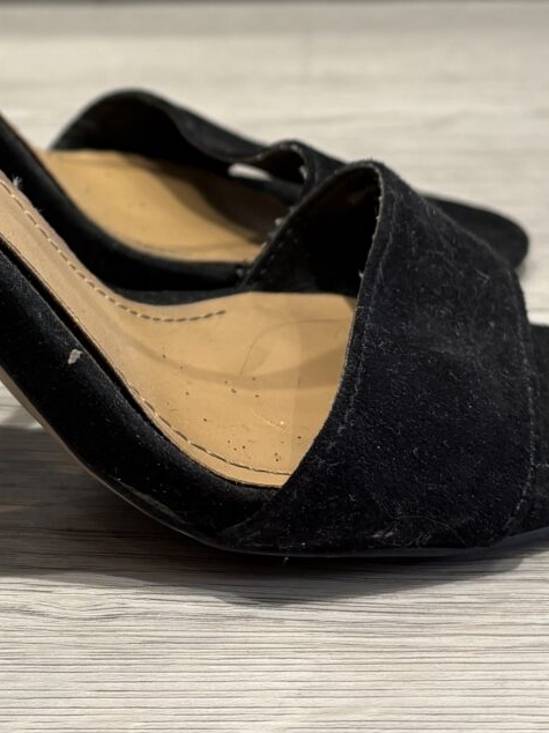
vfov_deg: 22.9
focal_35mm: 84
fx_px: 1777
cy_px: 112
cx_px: 22
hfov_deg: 17.2
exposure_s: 1/60
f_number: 1.6
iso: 100
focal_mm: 5.96
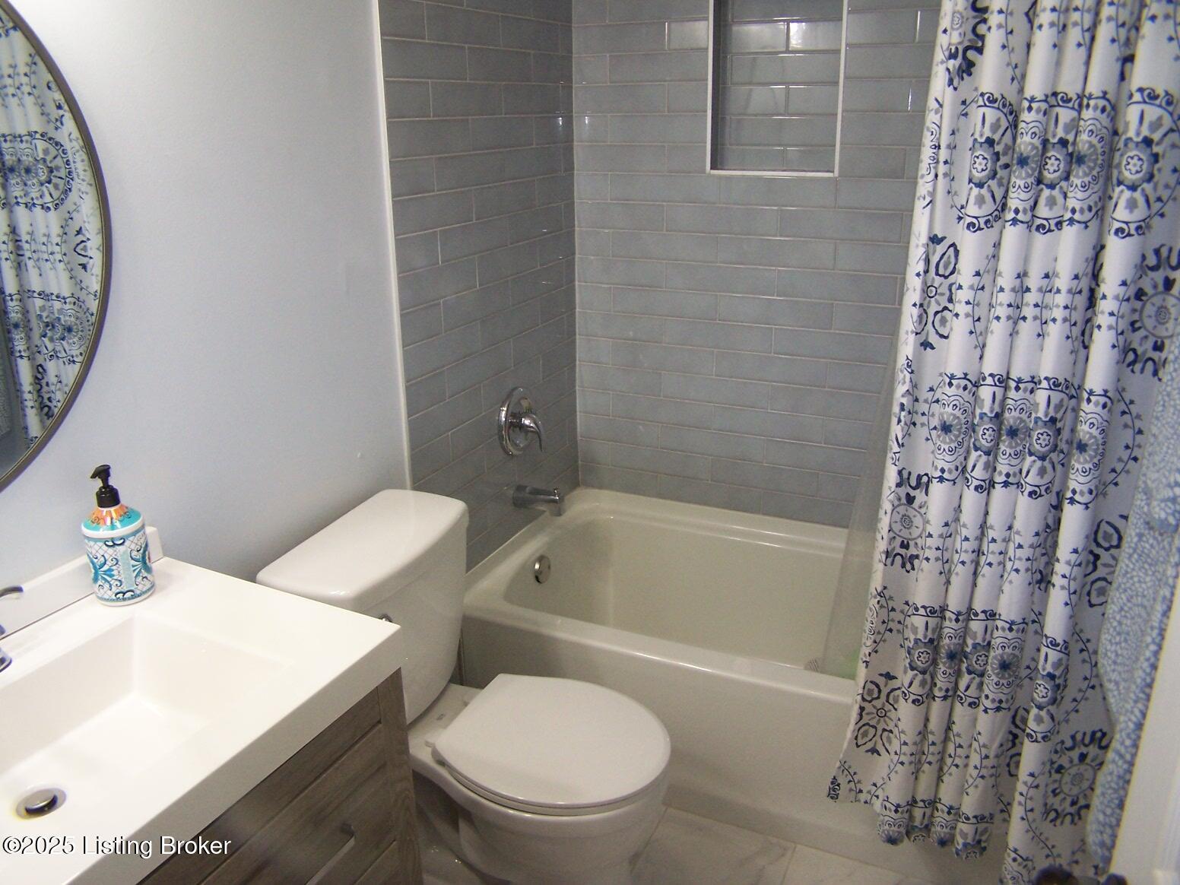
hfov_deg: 49.0
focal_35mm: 38
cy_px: 442
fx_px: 1295
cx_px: 590
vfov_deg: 37.7
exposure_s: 1/45
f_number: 2.8
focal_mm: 6.3
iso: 140
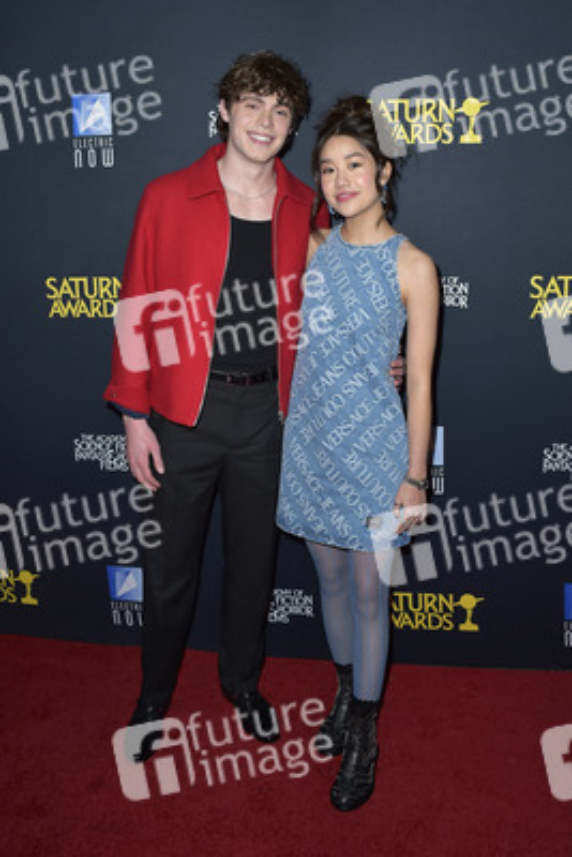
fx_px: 667
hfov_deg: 46.4
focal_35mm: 28
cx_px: 286
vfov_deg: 65.5
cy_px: 428
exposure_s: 1/250
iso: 250
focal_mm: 28
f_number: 6.3
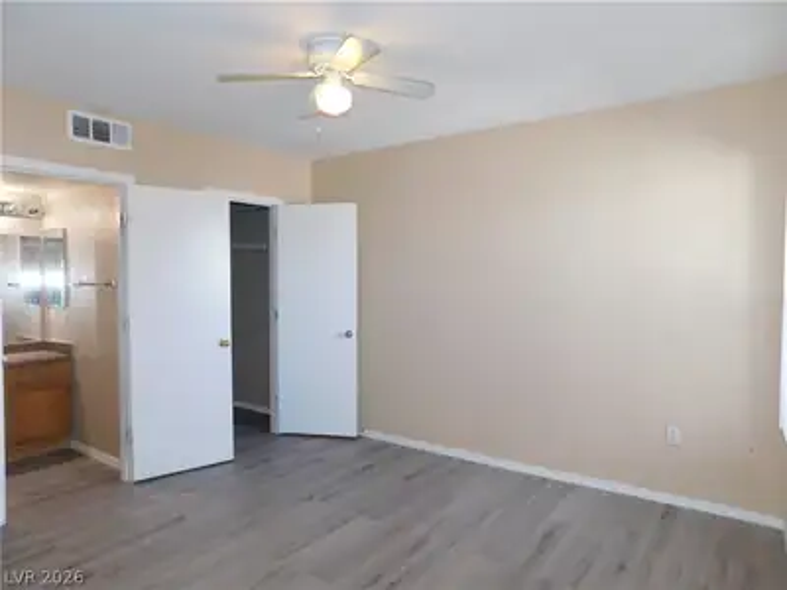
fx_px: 523
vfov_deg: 58.9
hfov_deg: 73.9
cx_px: 394
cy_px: 295
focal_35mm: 23
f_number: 3
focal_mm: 4
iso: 200
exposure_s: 1/30
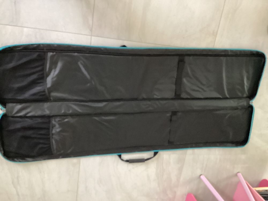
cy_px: 100
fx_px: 240
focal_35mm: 31
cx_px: 134
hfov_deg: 58.4
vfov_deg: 45.4
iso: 500
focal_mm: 3.3
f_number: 2.4
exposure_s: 1/30
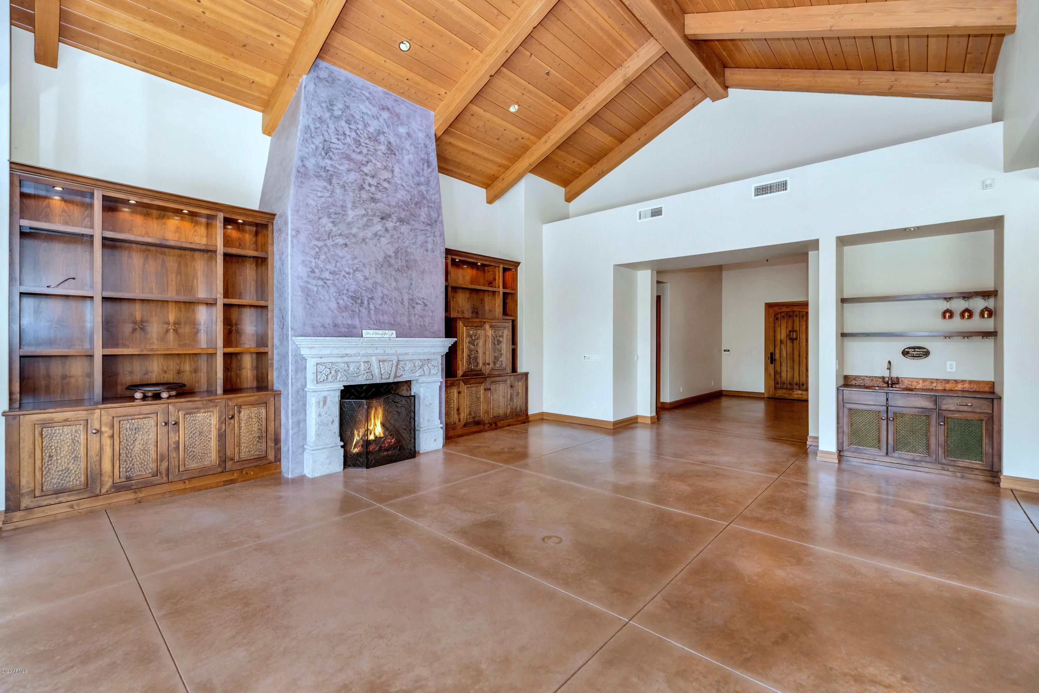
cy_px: 346
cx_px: 520
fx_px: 433
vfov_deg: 77.3
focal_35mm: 15
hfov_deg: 100.4
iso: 400
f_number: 4.5
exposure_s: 1/60
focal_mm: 15
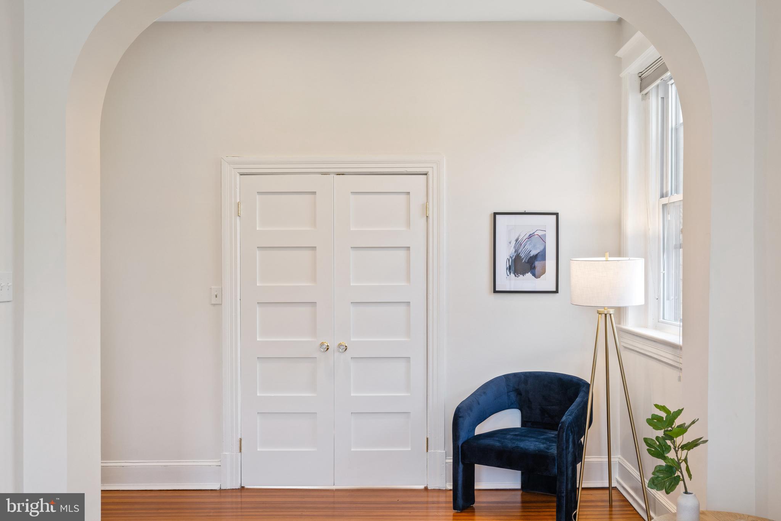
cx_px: 390
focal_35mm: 33
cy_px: 260
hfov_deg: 57.2
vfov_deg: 40.0
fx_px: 716
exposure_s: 1/10
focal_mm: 33
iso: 200
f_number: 8
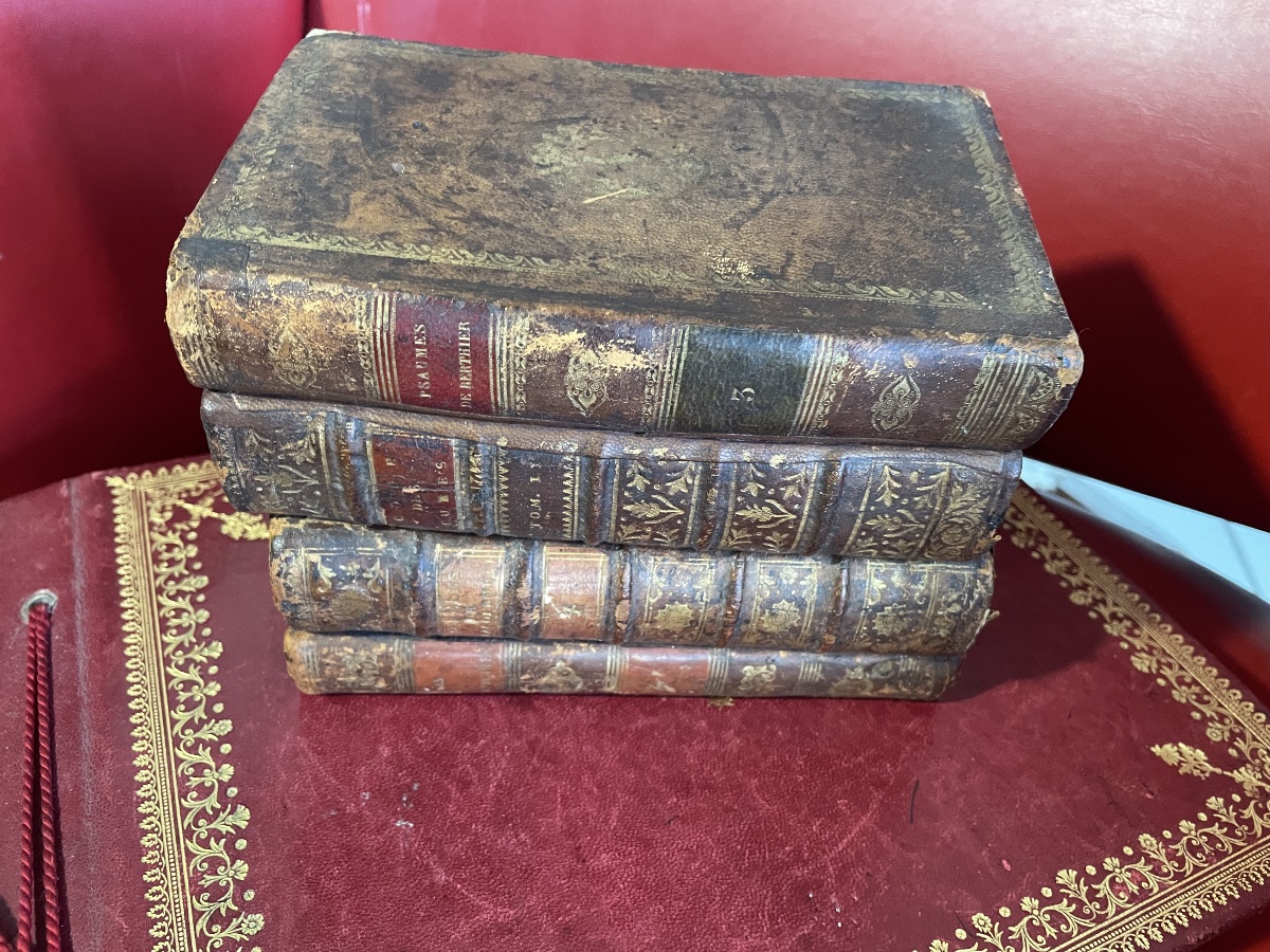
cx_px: 635
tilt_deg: -42.3
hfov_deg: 67.3
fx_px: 954
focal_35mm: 26
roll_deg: -4.5
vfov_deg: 53.1
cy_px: 476
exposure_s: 1/33
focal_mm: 4.2
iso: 400
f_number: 1.6
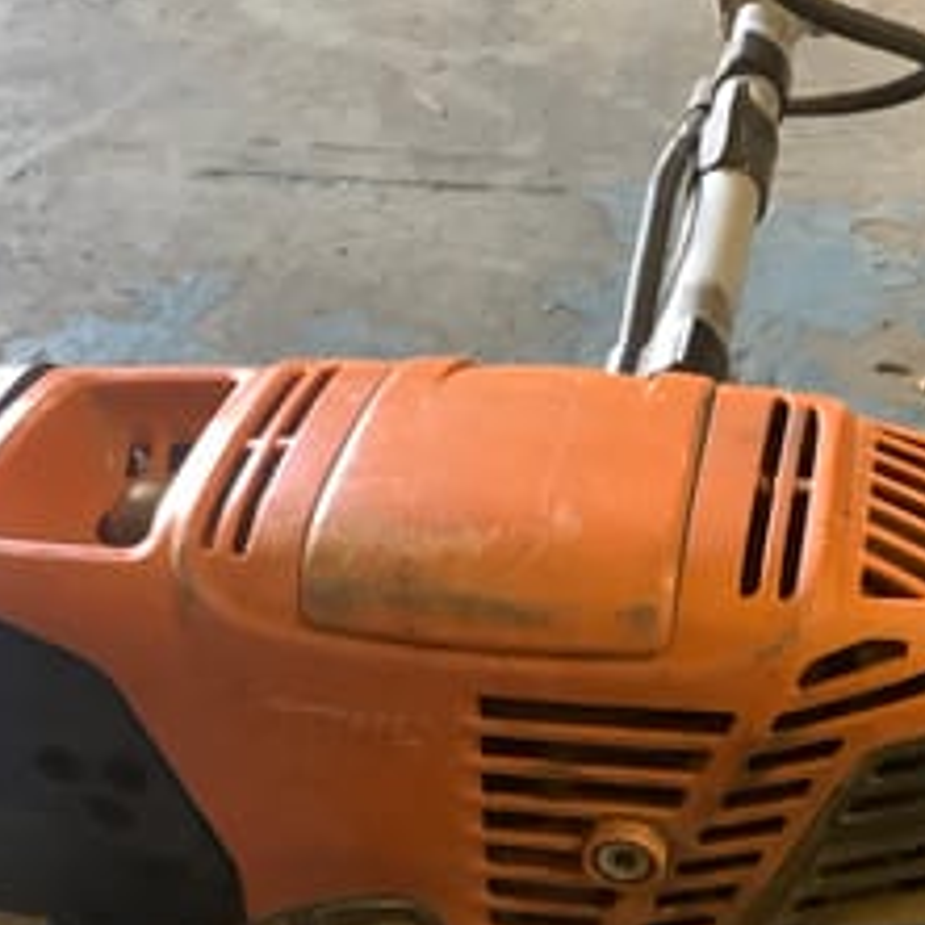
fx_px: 1874
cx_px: 557
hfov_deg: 27.7
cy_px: 760
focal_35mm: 62
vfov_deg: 27.1
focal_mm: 3.3
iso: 320
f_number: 2.4
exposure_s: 1/50
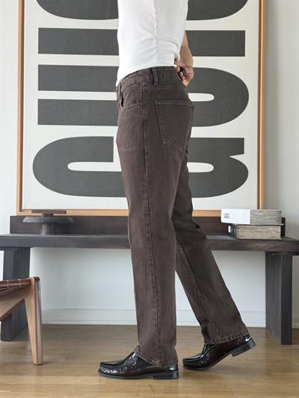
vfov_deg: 39.6
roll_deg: -0.8
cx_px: 150
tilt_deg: +1.2
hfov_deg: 30.3
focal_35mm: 48
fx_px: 553
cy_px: 199
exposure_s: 1/133
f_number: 1.78
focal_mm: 6.76
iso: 64
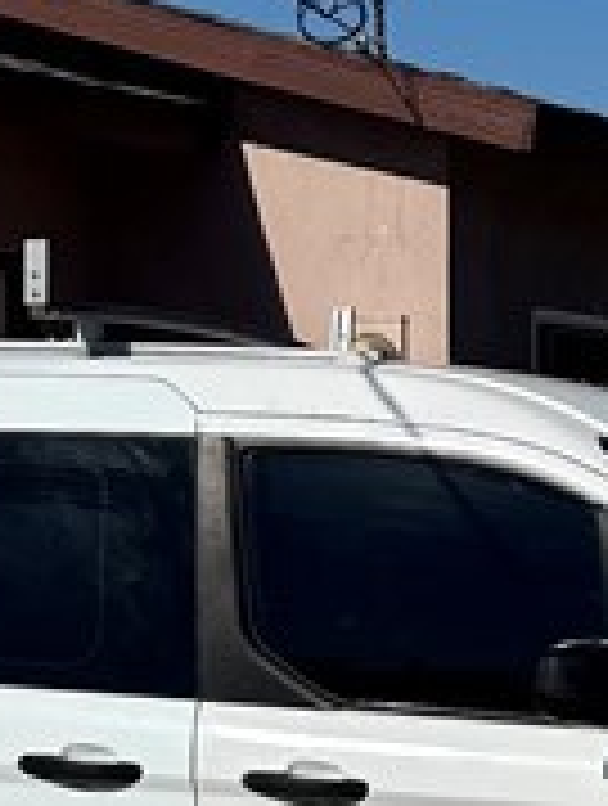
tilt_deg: -3.5
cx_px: 1590
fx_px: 3197
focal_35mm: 137
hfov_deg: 9.4
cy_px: 657
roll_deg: -0.6
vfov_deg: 14.3
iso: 80
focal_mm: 6.76
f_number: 1.78
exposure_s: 1/9009
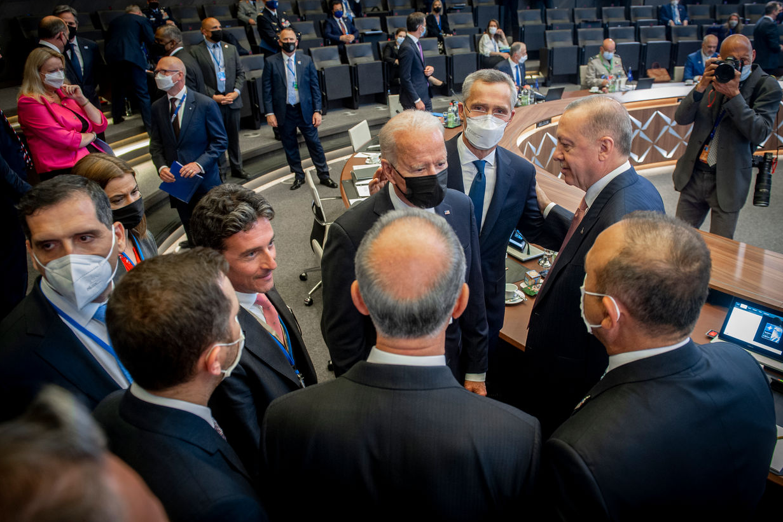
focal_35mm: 29
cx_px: 416
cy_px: 232
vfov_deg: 44.9
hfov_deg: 63.6
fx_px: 631
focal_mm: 26
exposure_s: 1/100
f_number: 4
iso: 3200
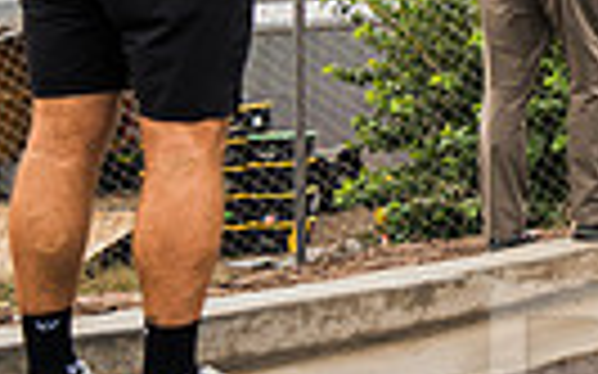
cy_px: -106
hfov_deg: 16.0
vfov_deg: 11.9
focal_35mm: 107
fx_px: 1743
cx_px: 1133
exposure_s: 1/2000
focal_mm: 24
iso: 400
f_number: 3.5
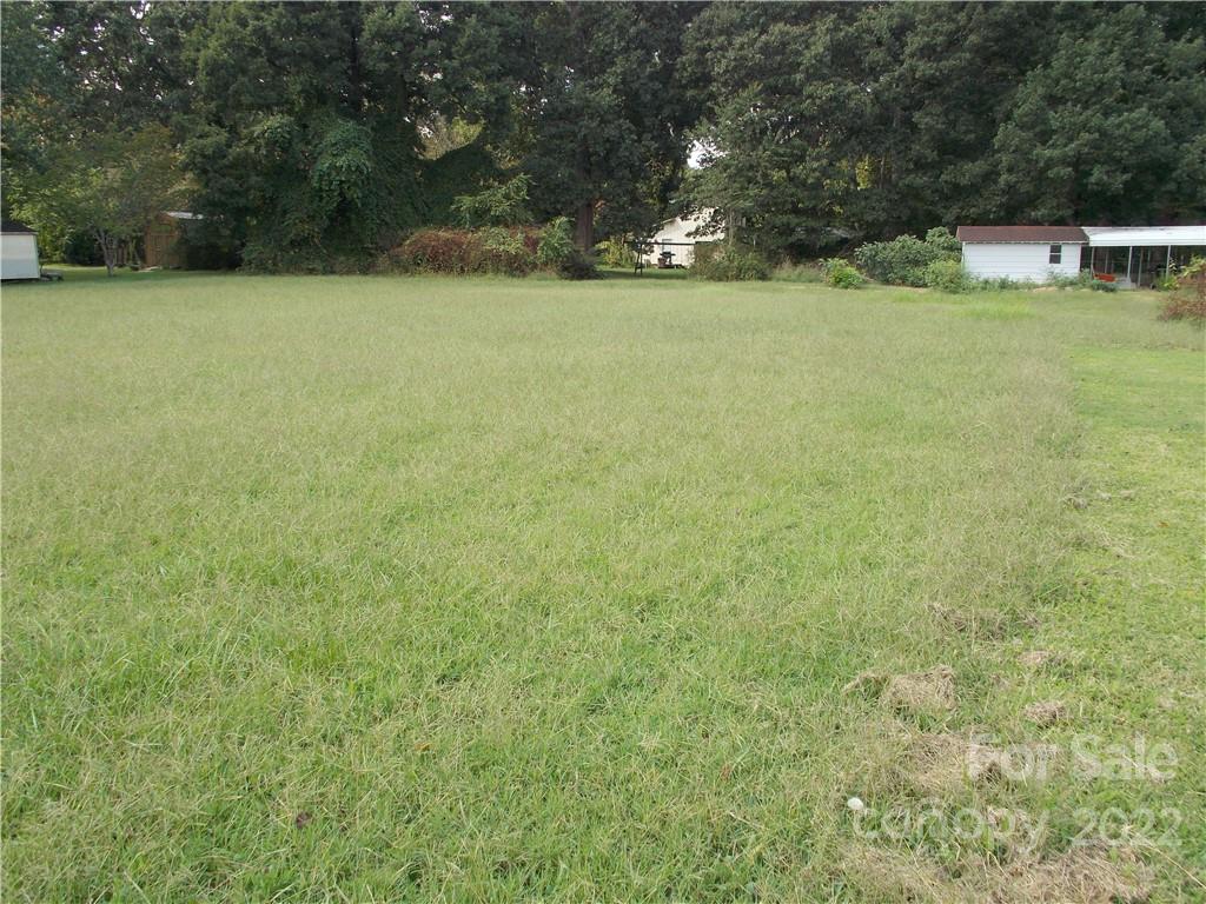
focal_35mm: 30
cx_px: 603
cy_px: 452
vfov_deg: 46.8
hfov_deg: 60.0
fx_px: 1045
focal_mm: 5.3
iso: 80
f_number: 3.3
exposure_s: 1/200
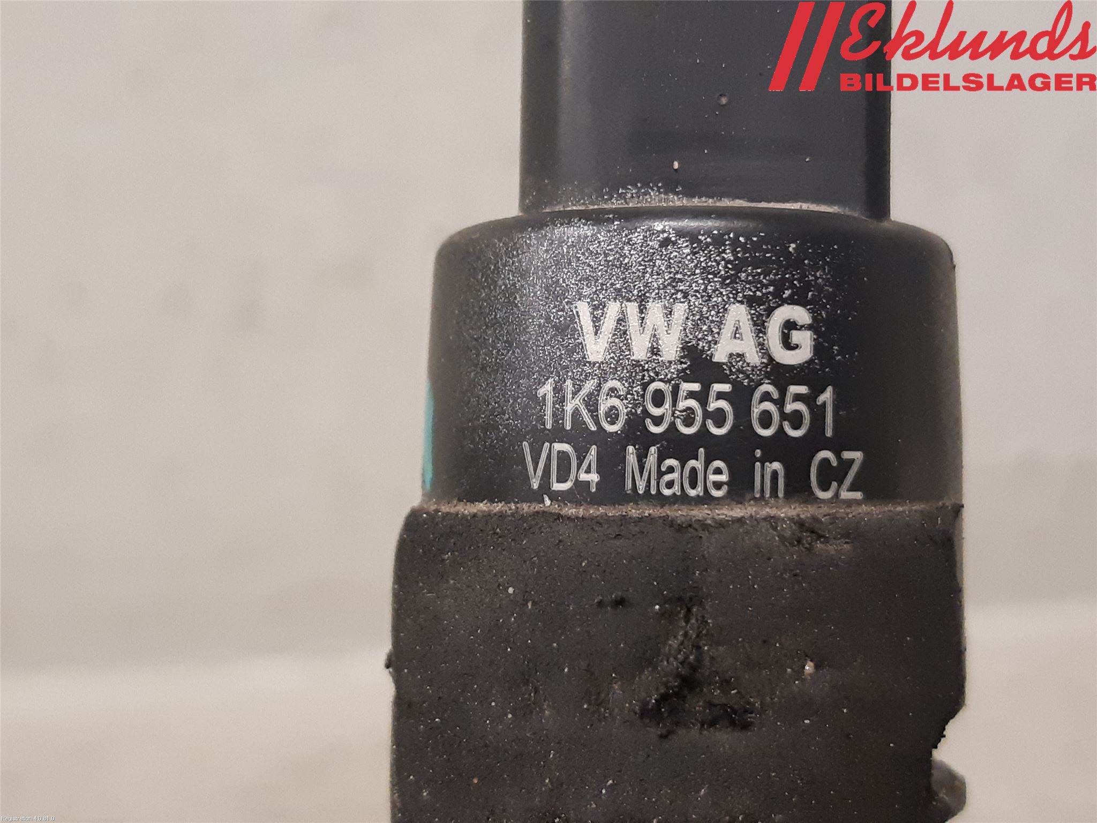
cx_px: 548
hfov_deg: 67.3
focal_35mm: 26
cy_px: 412
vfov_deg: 53.1
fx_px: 824
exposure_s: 1/50
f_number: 1.7
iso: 250
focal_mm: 3.93
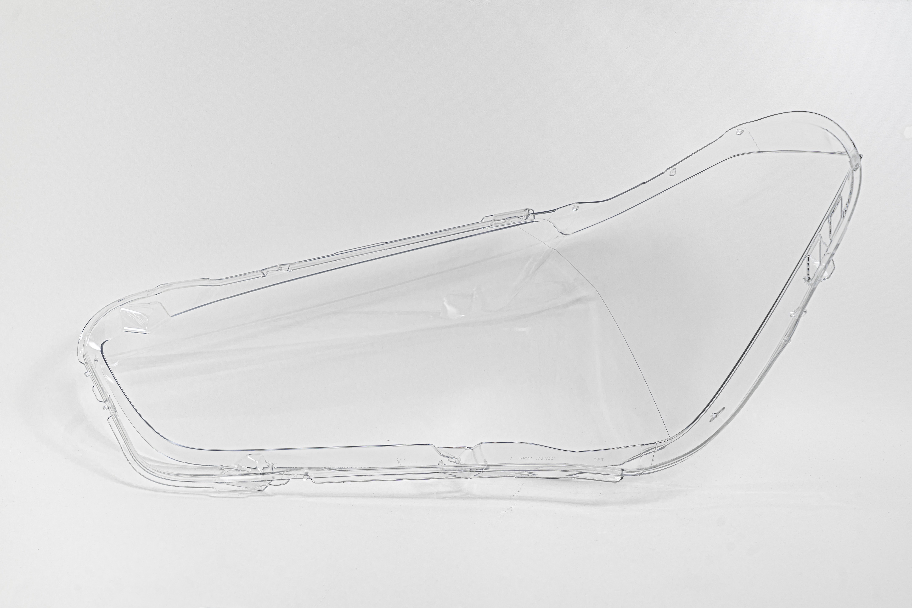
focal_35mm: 69
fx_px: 1748
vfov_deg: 19.7
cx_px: 456
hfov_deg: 29.2
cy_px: 304
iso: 100
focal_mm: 69
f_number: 9
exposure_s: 1/125
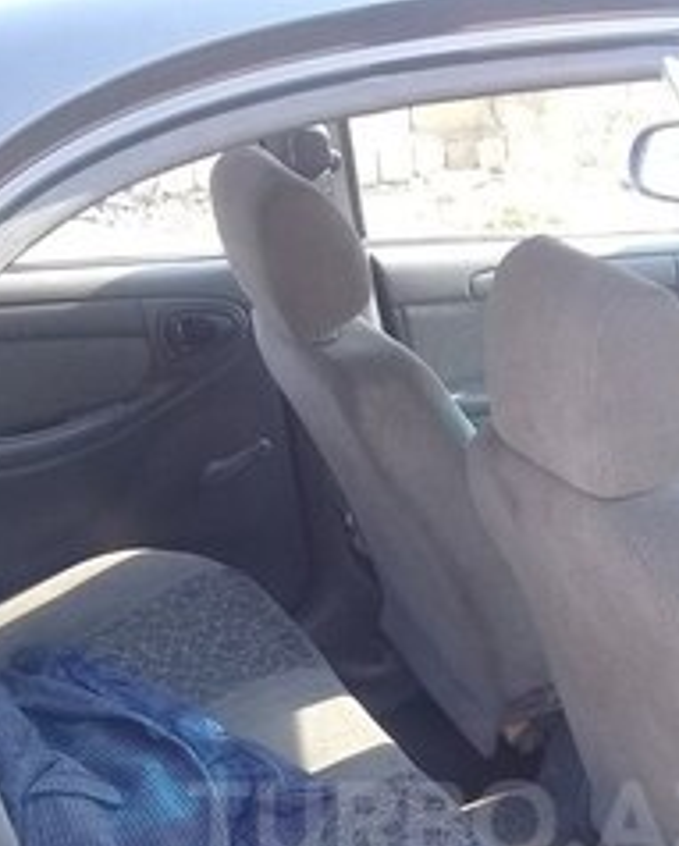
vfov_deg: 28.4
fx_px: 1580
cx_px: 462
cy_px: 821
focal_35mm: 63
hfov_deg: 24.1
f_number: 2.2
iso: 50
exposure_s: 1/60
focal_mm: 3.3
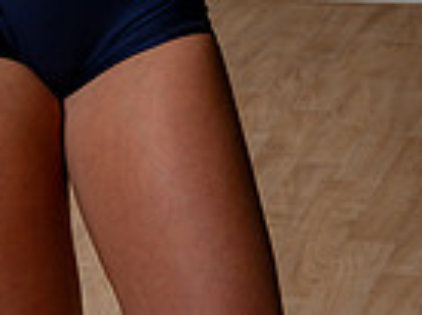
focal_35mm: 182
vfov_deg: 7.7
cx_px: 70
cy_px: -364
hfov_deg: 10.8
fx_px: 2215
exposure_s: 1/250
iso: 100
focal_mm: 58
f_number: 8
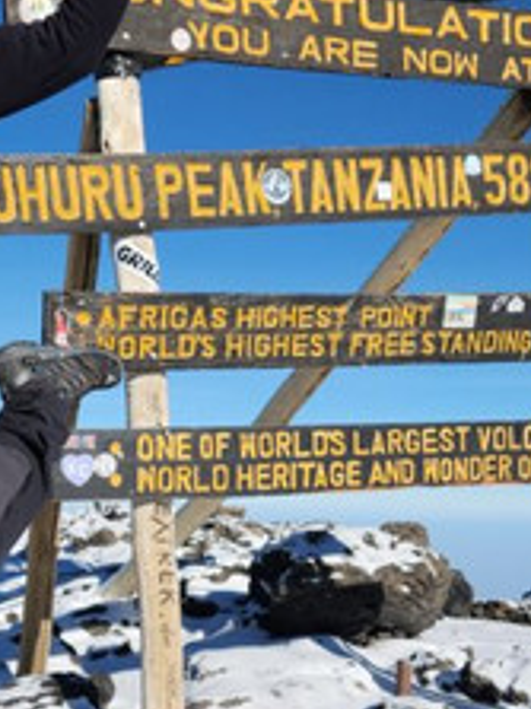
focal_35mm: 66
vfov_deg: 29.0
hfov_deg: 22.2
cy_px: 531
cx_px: 245
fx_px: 1351
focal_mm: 5.4
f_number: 1.8
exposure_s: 1/2701
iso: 20
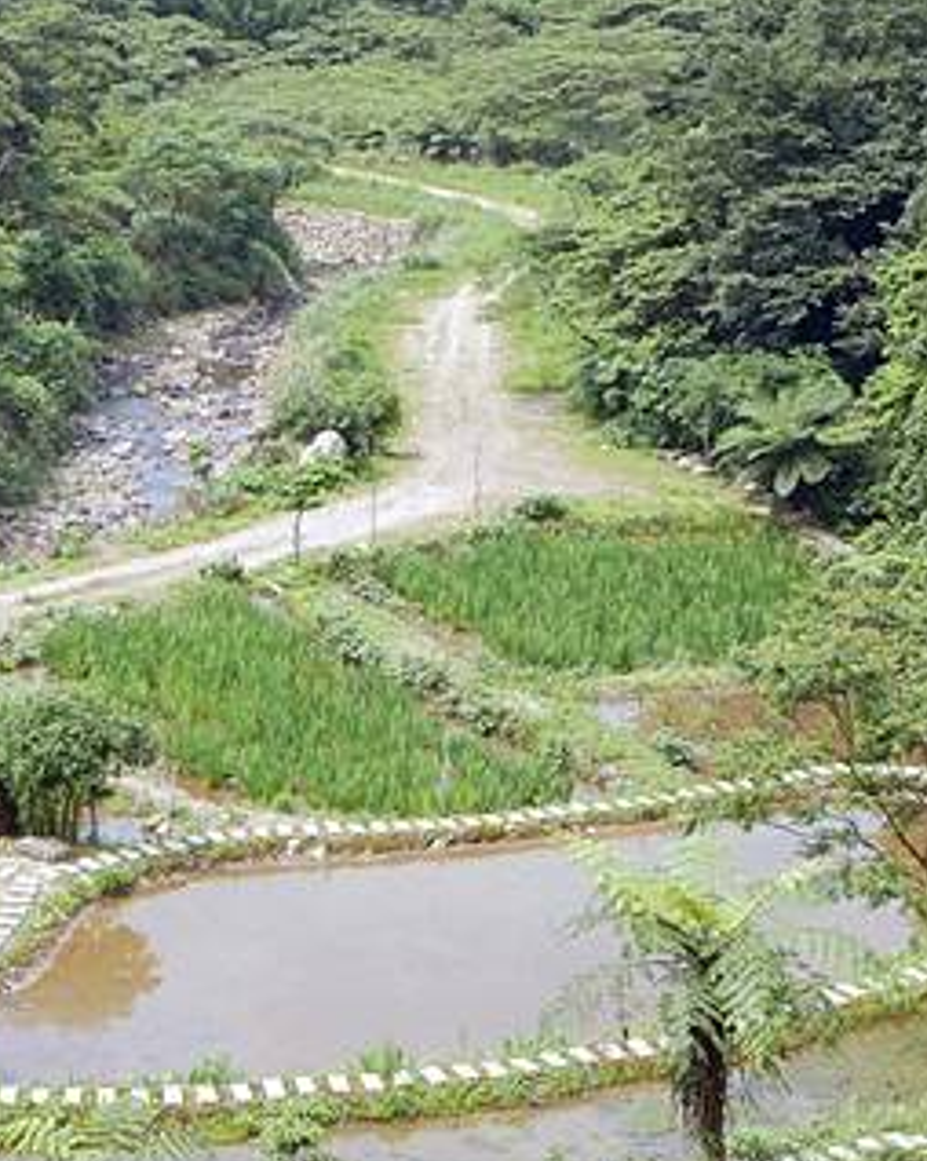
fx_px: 2952
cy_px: 688
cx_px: 204
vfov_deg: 22.2
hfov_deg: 17.7
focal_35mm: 86
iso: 200
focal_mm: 14
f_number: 3.5
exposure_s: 1/1000
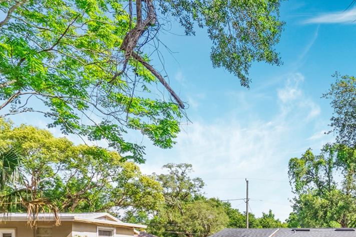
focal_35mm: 37
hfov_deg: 45.0
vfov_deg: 32.0
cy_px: 254
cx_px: 344
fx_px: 367
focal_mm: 11
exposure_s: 1/1250
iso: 250
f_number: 9
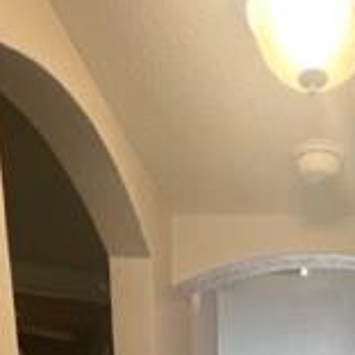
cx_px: 289
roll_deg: -1.7
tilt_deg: -15.9
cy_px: 662
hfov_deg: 34.8
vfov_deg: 21.1
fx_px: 545
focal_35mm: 47
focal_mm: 1.57
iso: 250
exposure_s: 1/120
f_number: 1.8
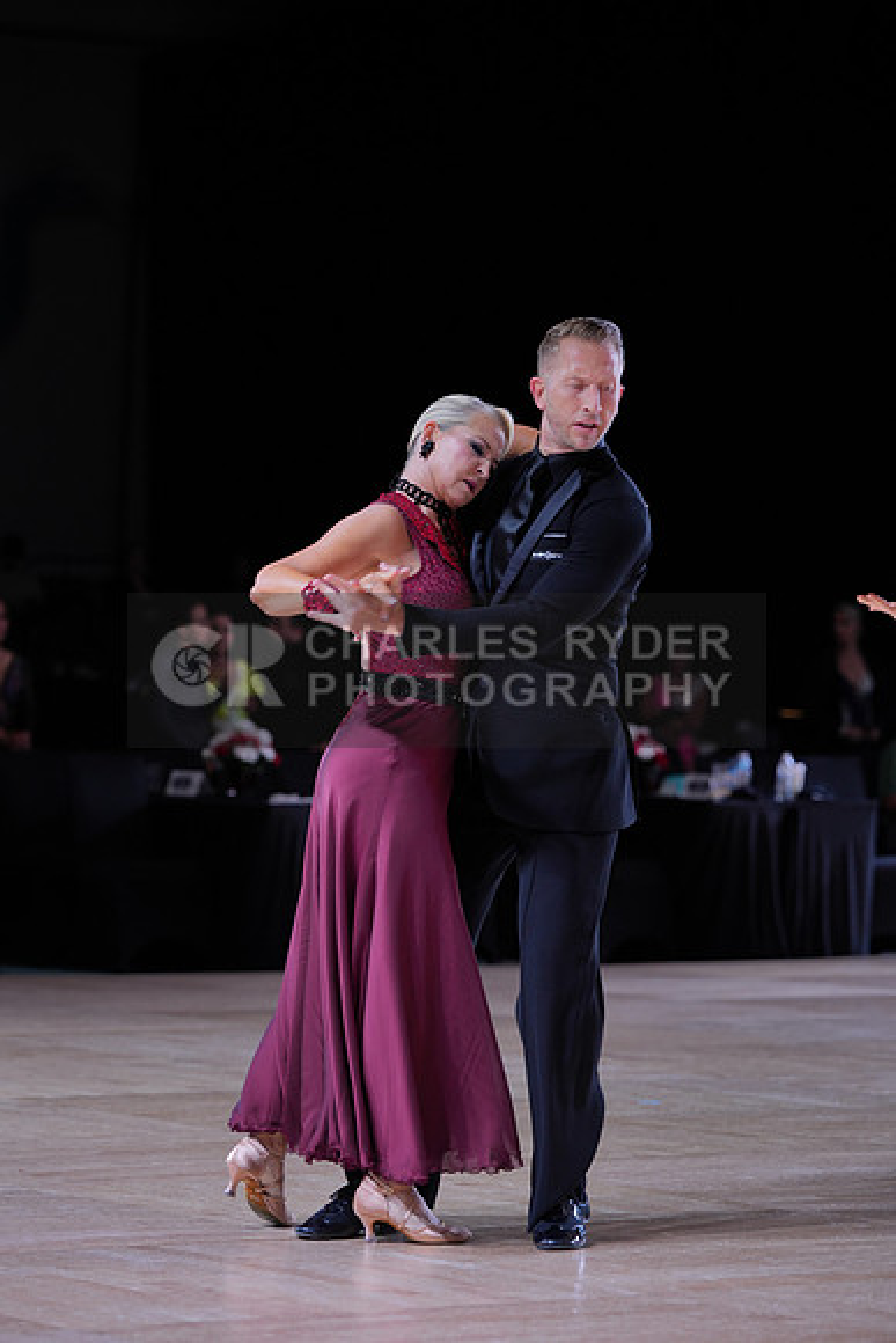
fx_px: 4962
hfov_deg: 10.3
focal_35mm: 133
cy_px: 672
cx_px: 448
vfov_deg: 15.4
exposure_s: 1/250
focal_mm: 133
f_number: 4
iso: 320
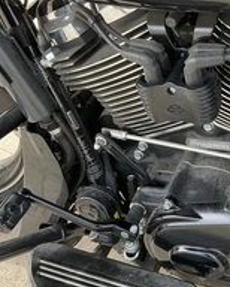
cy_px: 152
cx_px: 215
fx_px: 501
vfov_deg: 31.9
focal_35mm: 59
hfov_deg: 24.9
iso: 25
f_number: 1.8
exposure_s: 1/185
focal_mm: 3
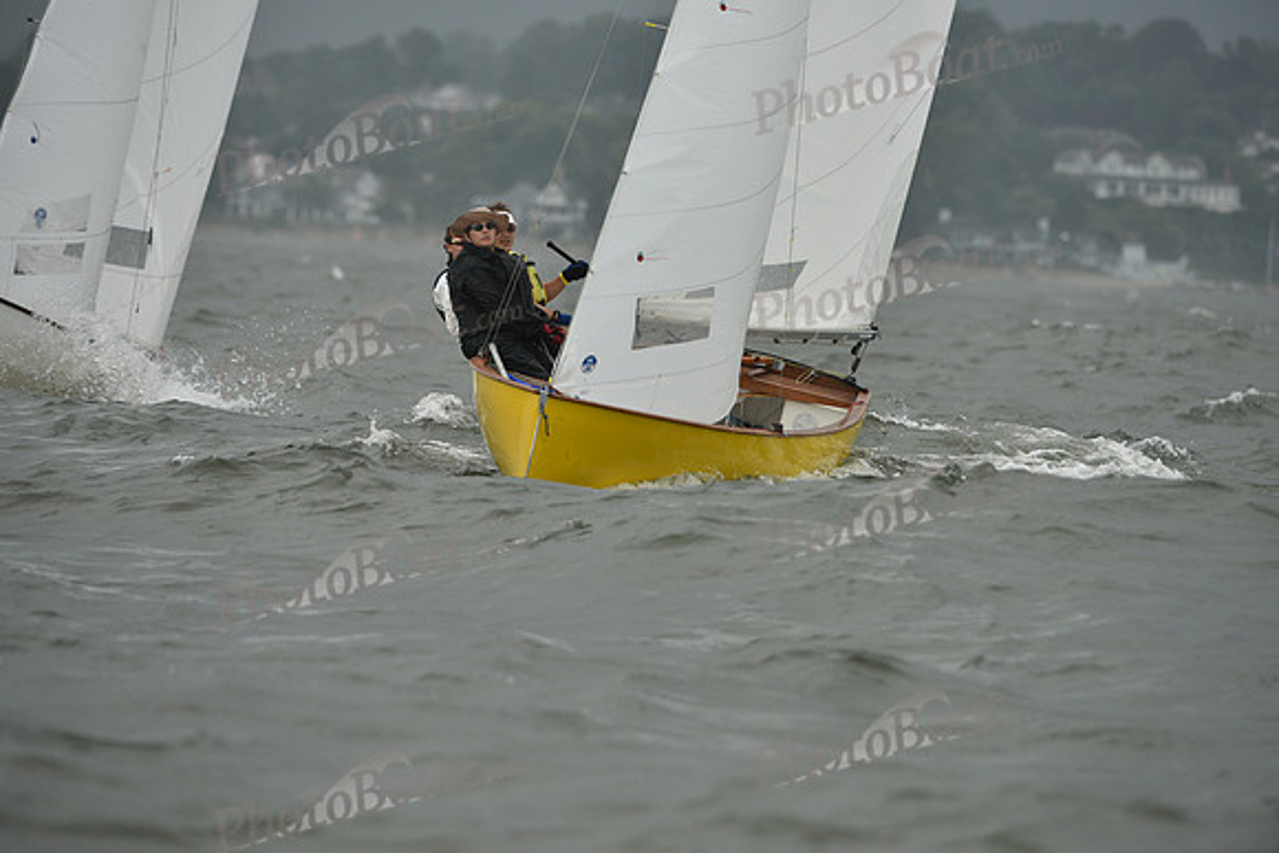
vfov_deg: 3.9
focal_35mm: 350
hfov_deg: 5.9
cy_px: 426
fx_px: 12437
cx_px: 640
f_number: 5.6
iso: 400
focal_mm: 350
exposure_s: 1/800
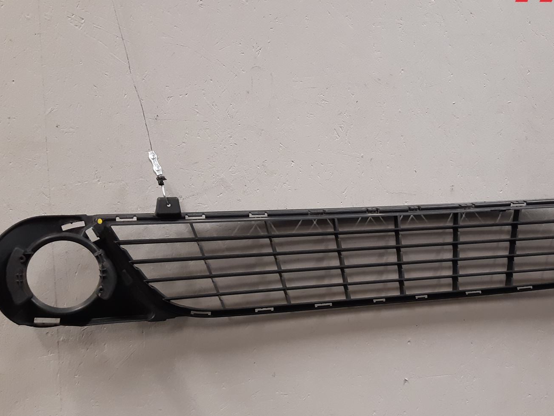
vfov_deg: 35.0
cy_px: 258
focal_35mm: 41
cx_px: 340
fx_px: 656
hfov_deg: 45.5
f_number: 1.7
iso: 160
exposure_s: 1/50
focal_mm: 3.93
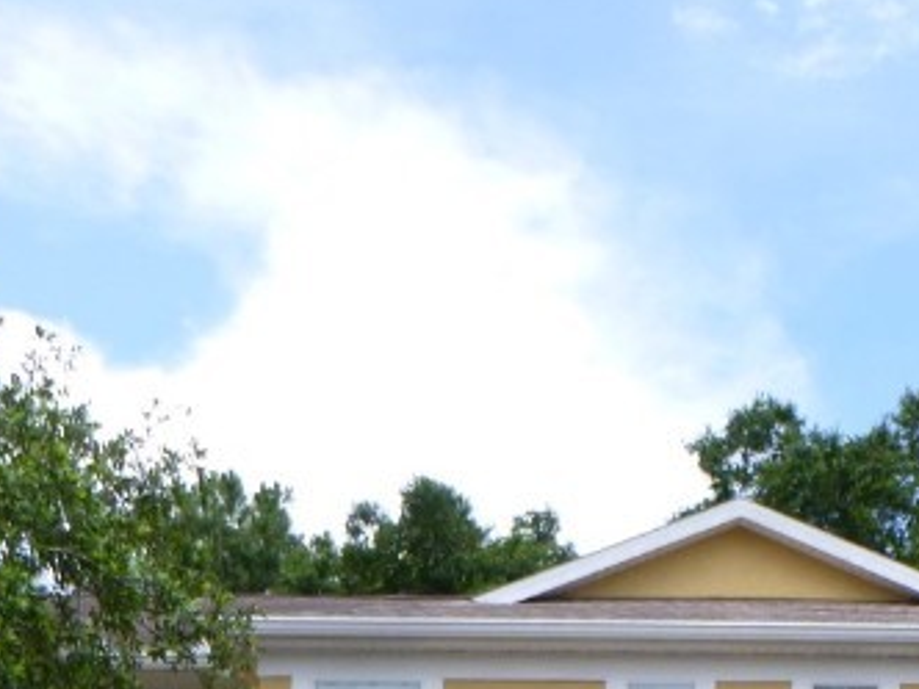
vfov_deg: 17.8
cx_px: 844
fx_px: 2044
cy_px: 913
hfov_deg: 24.5
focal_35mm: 77
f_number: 3.9
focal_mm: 4.5
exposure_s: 1/400
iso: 100
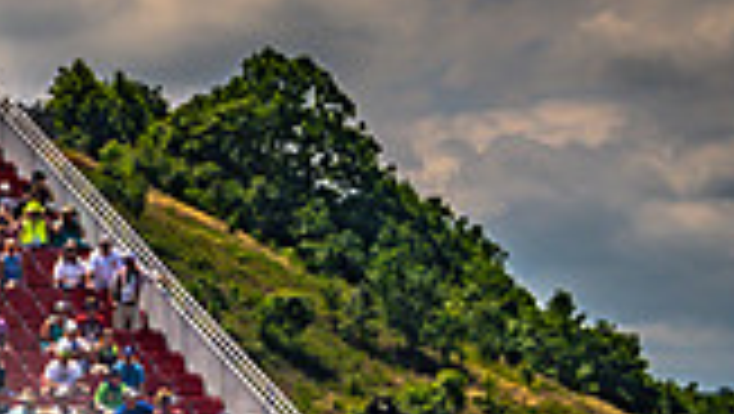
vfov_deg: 6.1
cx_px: -188
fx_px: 3857
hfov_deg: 10.7
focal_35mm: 198
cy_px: 633
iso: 100
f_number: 5.6
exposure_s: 1/2000
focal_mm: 35
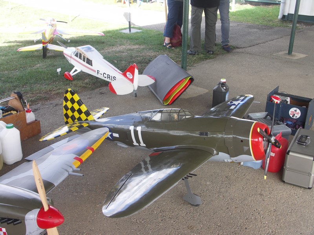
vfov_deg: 34.3
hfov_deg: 44.8
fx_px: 381
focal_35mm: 42
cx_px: 157
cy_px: 118
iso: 100
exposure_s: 1/100
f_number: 4.5
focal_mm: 10.9
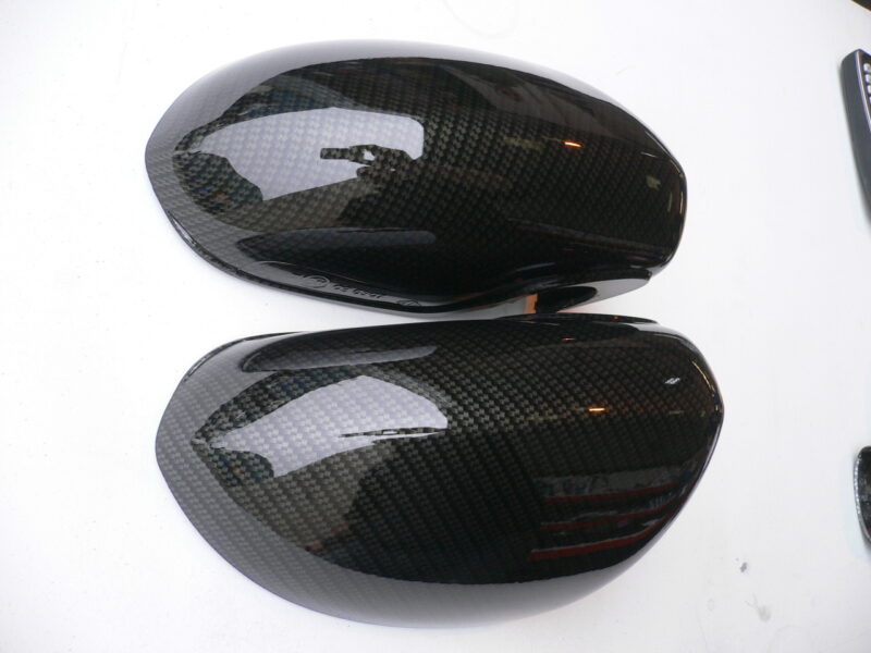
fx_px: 881
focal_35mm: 35
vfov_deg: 40.7
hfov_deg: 52.6
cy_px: 326
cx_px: 436
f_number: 2.8
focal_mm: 5.8
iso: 100
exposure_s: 1/80
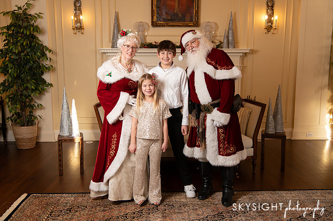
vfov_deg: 34.2
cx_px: 164
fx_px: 360
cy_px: 111
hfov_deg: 49.6
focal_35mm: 39
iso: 1600
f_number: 6.3
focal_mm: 38
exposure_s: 1/200
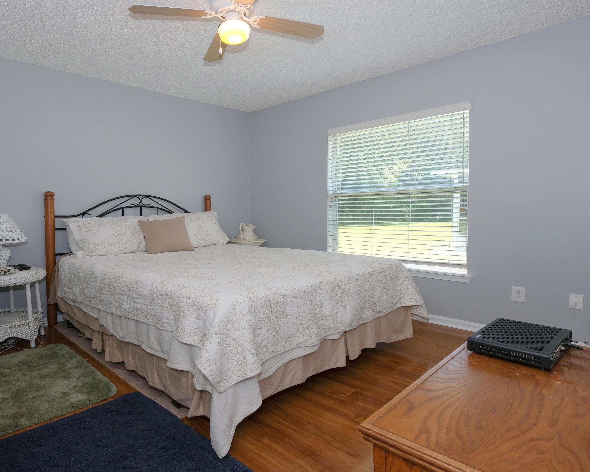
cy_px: 236
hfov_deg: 88.6
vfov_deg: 77.0
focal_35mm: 17
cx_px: 238
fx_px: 297
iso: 500
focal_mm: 10
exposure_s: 1/80
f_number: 7.1
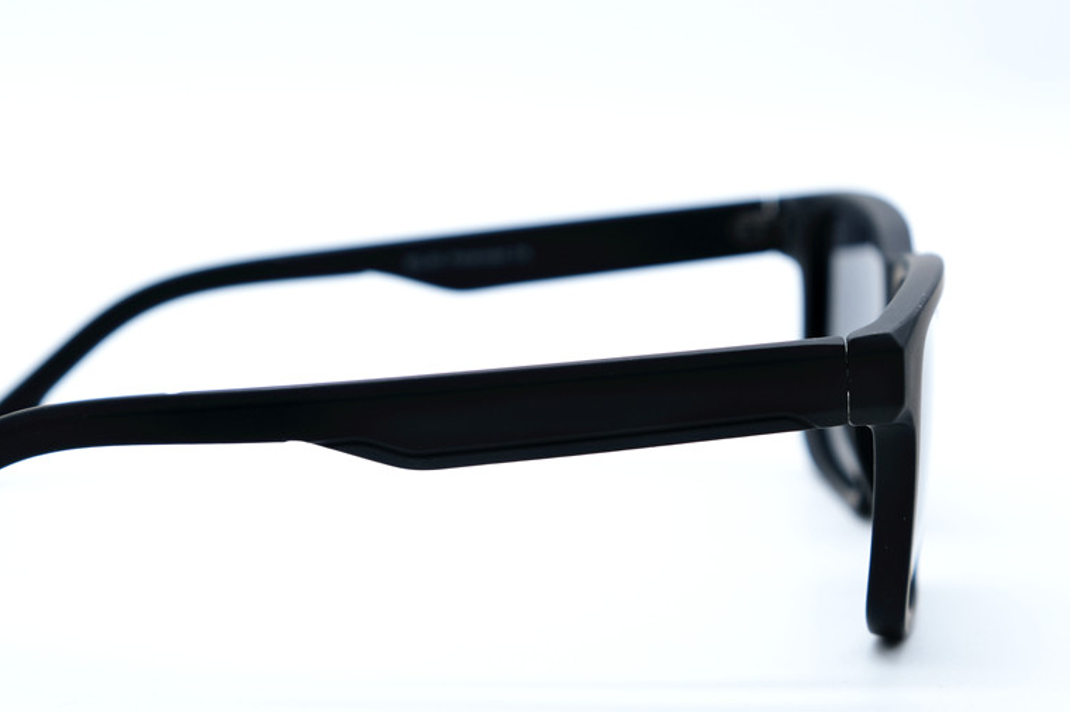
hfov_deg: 21.2
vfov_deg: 14.2
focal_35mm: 96
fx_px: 2852
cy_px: 426
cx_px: 405
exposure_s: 1/220
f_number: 5.6
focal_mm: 48.4
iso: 320
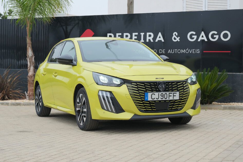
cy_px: 85
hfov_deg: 30.5
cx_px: 119
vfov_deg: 20.6
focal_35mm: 66
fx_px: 446
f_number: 9
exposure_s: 1/320
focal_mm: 40.8
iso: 320
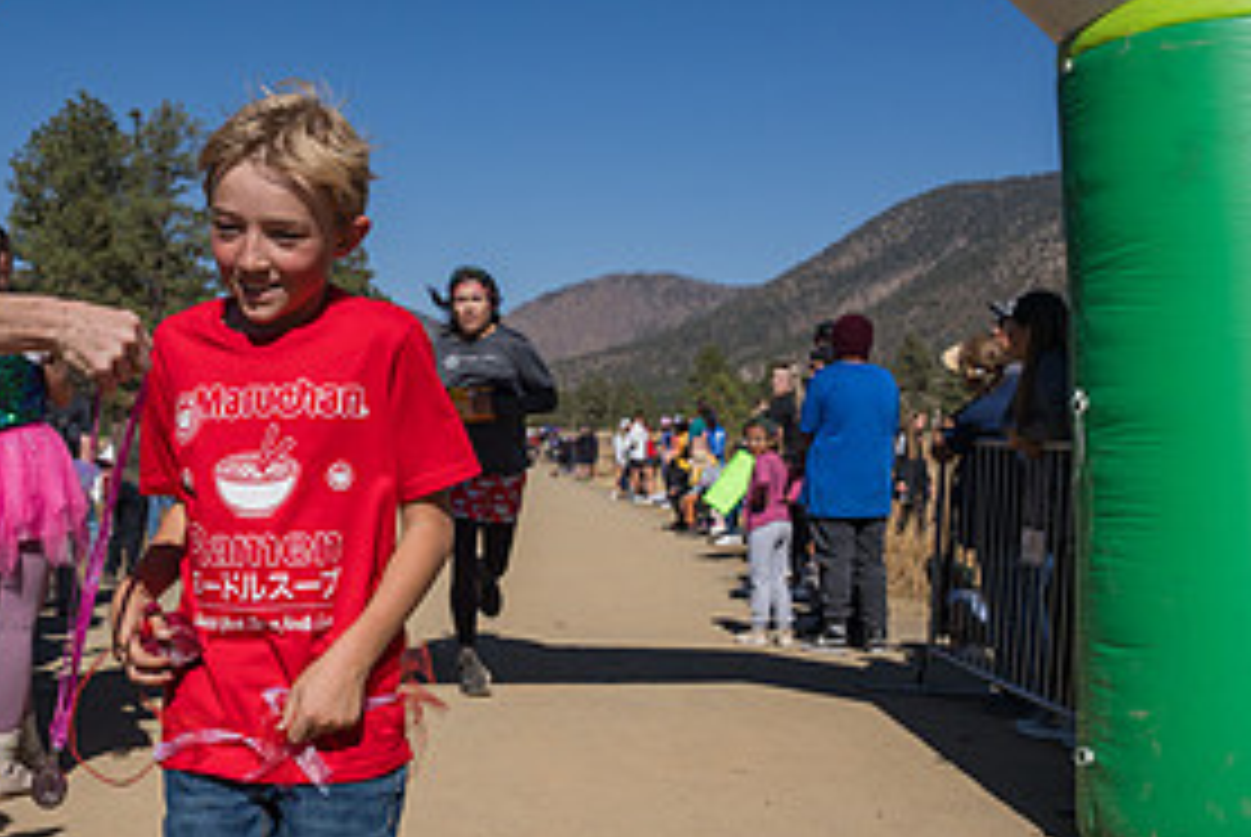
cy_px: 394
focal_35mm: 50
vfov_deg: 27.1
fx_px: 1739
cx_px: 234
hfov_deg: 38.0
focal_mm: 24
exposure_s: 1/8000
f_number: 4
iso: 320
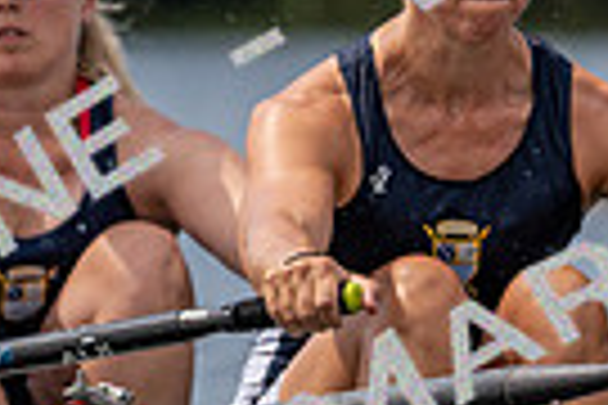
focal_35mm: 1376
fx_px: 23237
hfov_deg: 1.5
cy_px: 25
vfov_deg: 1.0
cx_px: 914
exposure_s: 1/1600
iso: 250
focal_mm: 321
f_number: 6.3
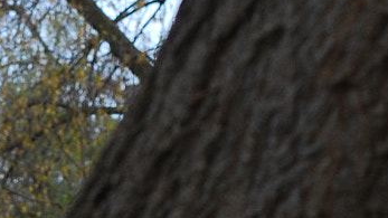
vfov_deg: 3.0
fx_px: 4108
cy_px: -58
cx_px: -275
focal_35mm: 399
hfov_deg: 5.3
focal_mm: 55
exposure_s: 1/320
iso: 200
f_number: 6.3
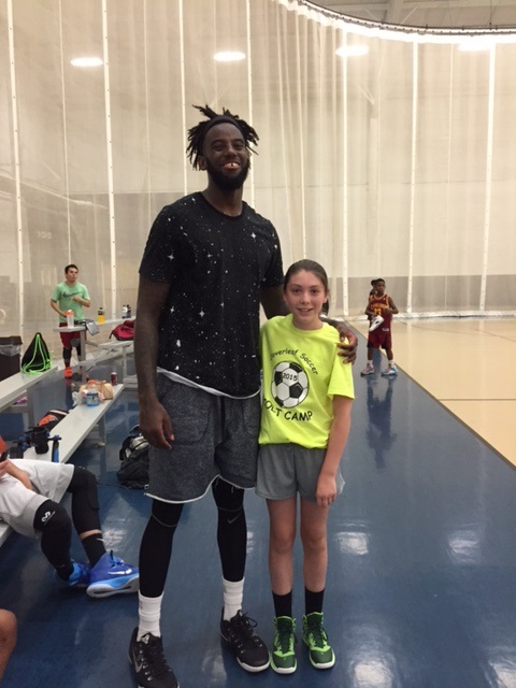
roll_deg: +1.2
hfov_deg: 48.2
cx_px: 258
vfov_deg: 61.7
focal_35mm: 29
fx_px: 576
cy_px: 344
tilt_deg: -5.3
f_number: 2.2
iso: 200
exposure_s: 1/30
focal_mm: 4.15
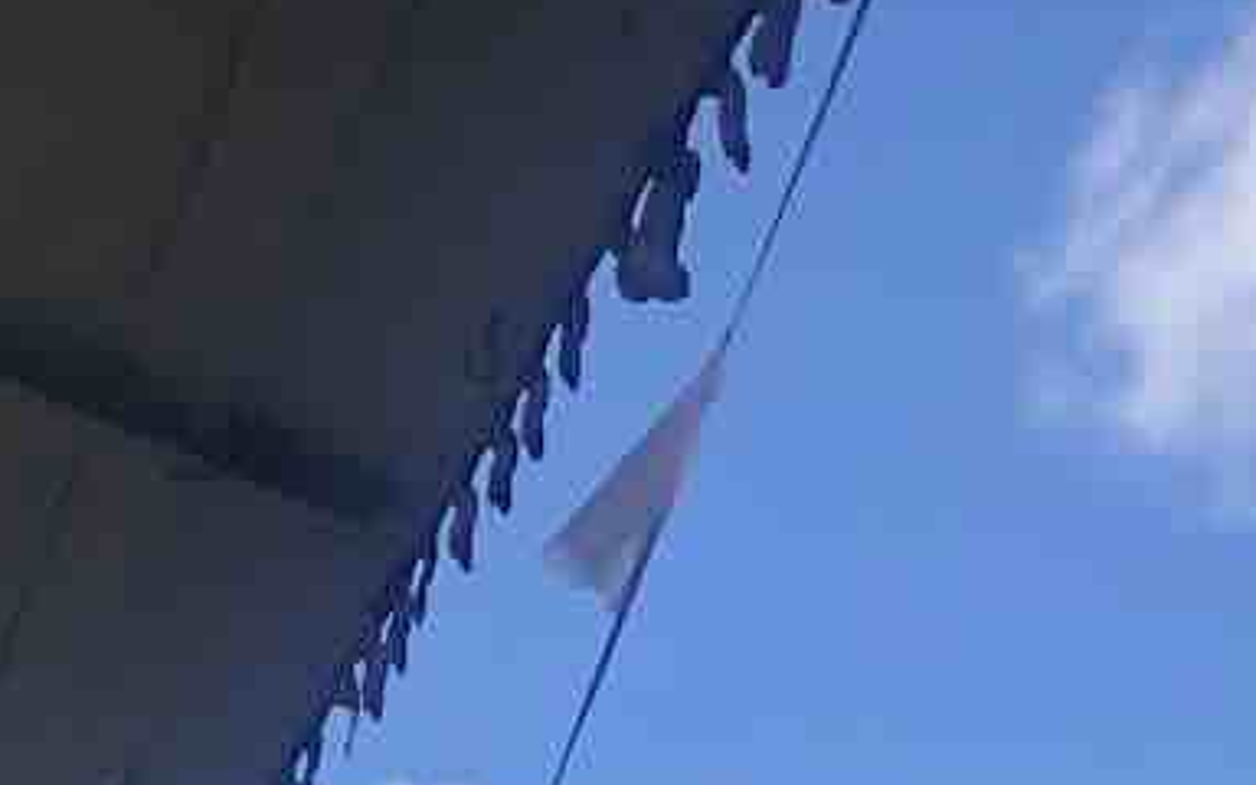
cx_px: 33
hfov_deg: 19.7
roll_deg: -0.3
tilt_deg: +7.5
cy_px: 2164
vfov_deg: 10.2
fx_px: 3526
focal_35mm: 103
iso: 20
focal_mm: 4
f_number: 1.8
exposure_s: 1/857
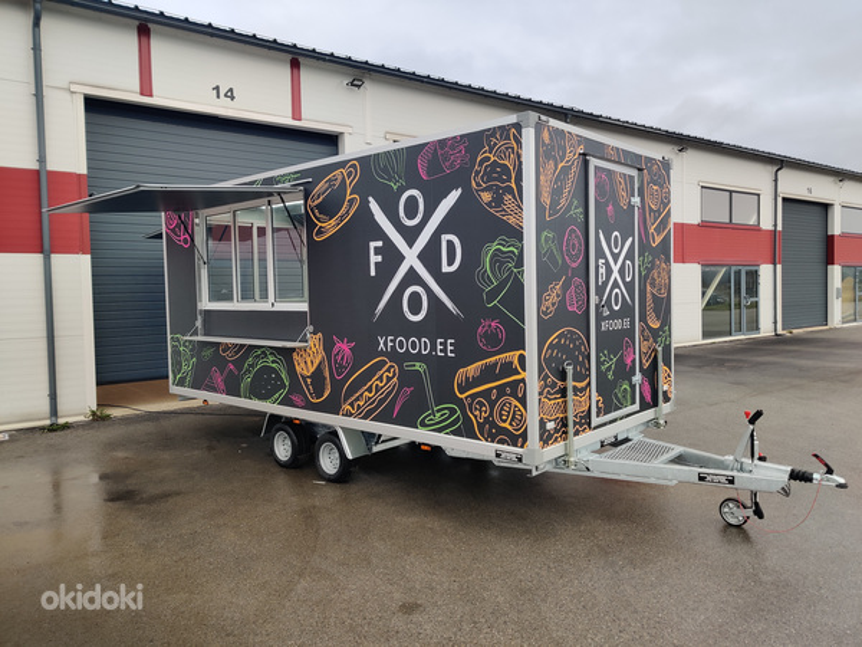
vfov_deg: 51.4
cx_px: 431
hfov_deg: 65.3
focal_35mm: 27
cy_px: 324
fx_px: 672
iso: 100
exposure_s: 1/219
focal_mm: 4.75
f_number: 1.65
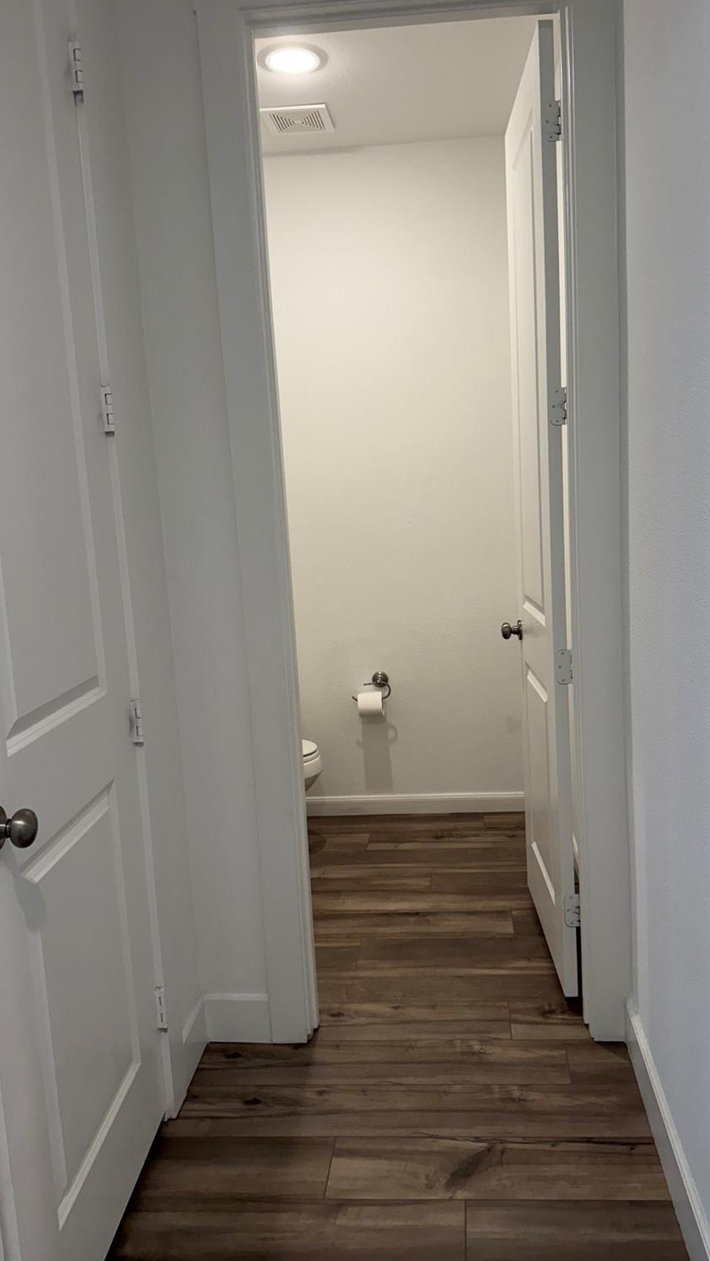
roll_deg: +3.3
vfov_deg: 69.8
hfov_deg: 42.8
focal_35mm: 27
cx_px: 399
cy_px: 622
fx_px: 903
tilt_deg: -7.2
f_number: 1.78
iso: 200
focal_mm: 6.76
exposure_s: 1/120
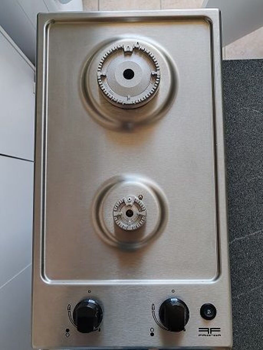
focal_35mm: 27
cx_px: 132
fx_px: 274
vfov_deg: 65.3
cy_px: 175
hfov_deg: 51.3
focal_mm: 6.12
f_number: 1.9
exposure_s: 1/100
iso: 250
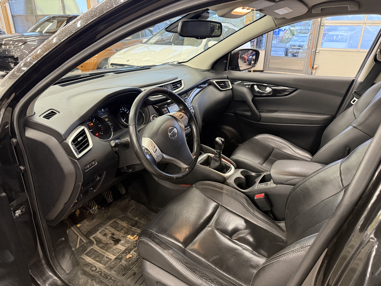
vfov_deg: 56.8
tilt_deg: -24.6
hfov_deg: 71.6
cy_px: 143
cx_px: 190
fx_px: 264
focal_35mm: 24
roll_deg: -0.8
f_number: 1.78
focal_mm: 6.76
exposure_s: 1/60
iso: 400
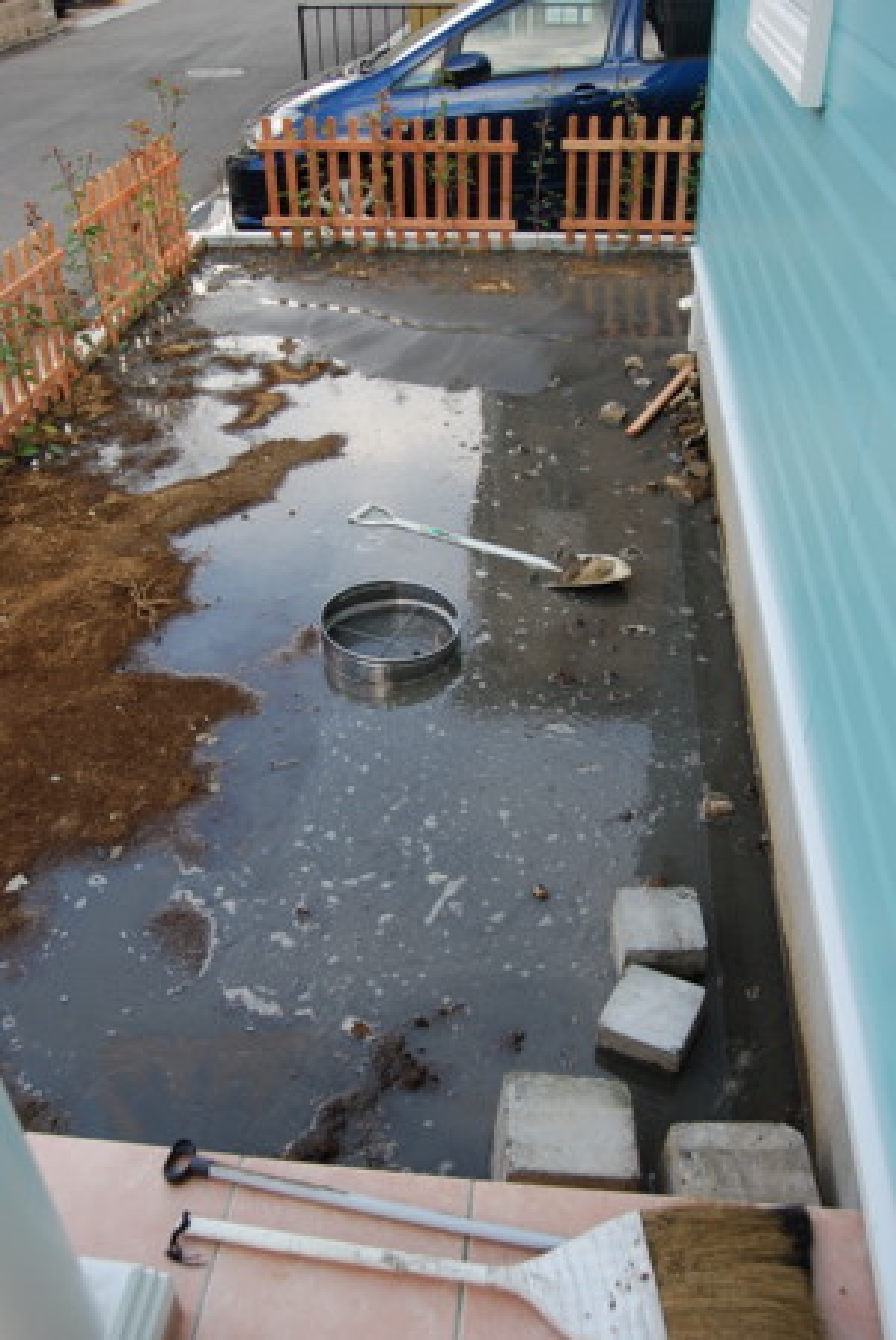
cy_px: 670
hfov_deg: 43.7
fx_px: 1117
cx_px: 448
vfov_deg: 61.9
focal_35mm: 30
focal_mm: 20
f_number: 5
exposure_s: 1/100
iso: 200
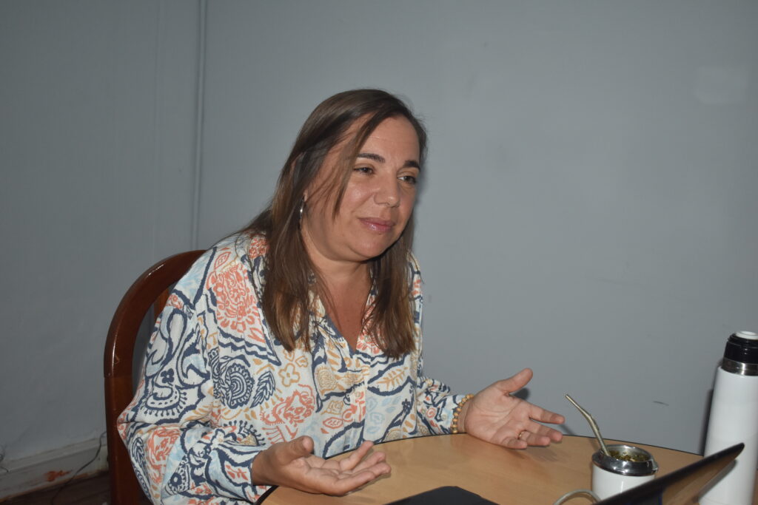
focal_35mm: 42
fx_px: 884
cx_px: 379
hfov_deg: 46.4
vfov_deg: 31.9
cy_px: 252
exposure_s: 1/125
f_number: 4.2
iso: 500
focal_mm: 28
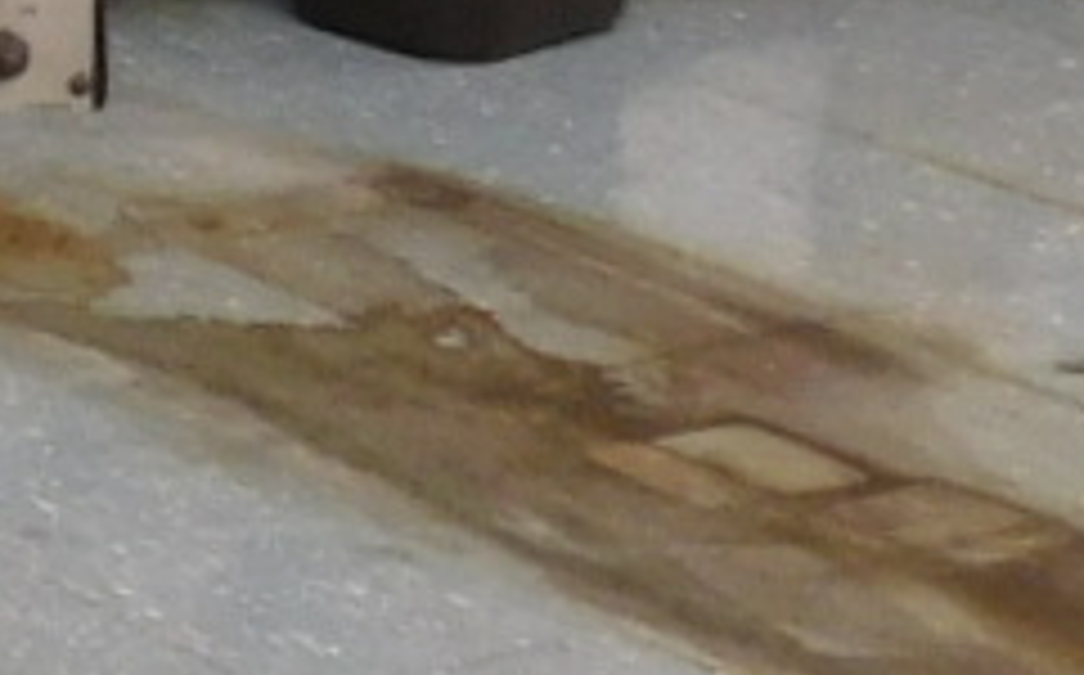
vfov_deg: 7.7
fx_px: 4780
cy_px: -783
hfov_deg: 9.7
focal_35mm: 162
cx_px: -2235
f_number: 3
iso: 160
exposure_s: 1/30
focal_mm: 4
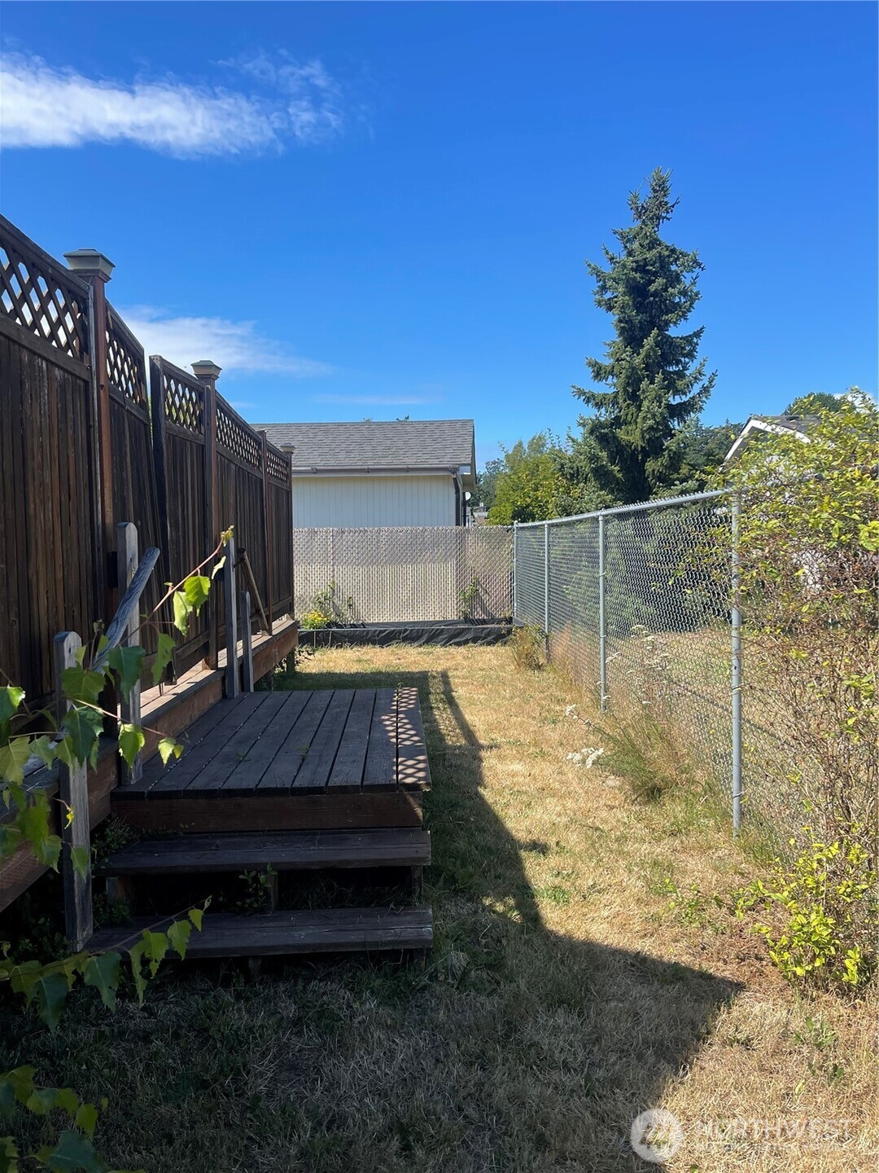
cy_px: 586
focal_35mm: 25
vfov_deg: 69.4
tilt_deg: -4.8
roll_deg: +0.4
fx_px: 846
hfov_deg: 54.9
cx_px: 440
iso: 32
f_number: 1.6
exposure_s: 1/2336
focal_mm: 5.1
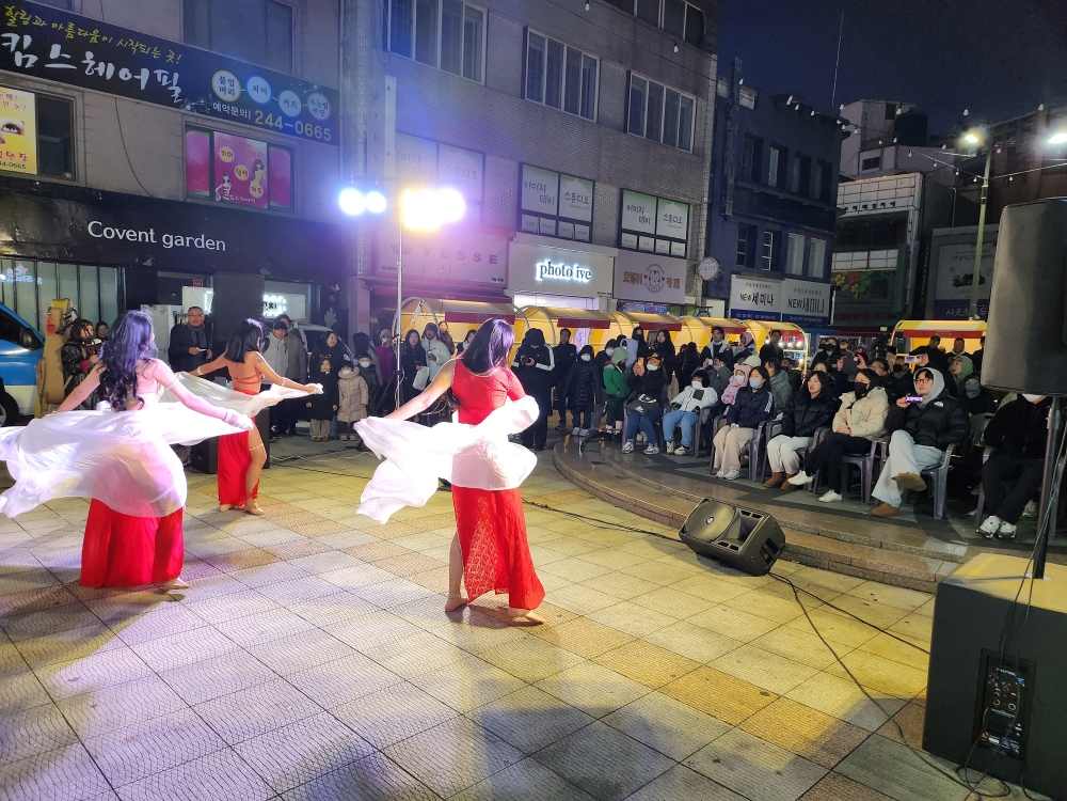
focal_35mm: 24
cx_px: 534
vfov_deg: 56.8
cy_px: 400
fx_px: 740
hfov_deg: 71.6
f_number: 1.8
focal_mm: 5
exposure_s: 1/180
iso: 250
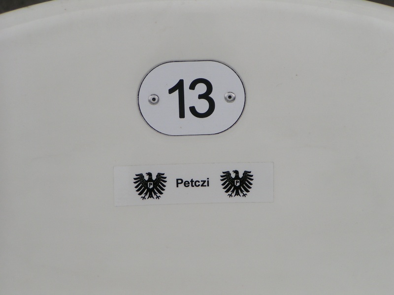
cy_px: 148
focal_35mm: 172
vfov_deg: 8.6
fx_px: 1958
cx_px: 197
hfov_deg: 11.5
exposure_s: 1/200
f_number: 4.5
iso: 50
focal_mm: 26.3
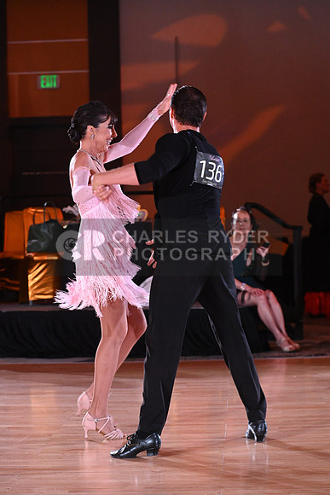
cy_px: 248
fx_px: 1443
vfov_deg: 19.5
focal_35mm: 105
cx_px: 165
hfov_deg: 13.0
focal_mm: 105
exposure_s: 1/400
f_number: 5
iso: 5000
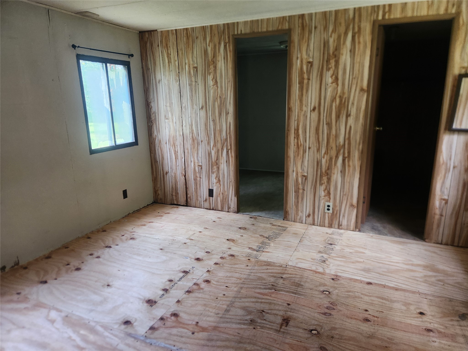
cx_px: 234
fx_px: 311
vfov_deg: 58.9
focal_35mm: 23
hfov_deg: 73.9
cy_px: 176
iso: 200
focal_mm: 5.4
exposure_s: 1/120
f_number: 1.8
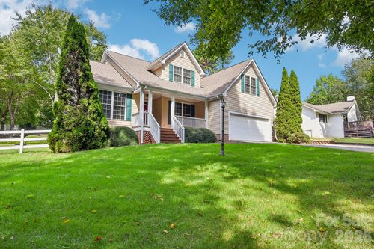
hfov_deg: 81.2
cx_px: 187
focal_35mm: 21
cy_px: 124
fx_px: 218
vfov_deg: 59.5
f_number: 11
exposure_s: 1/80
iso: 200
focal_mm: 21
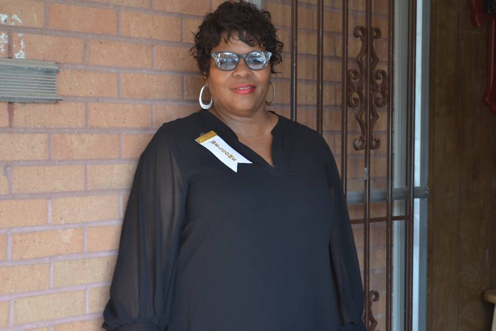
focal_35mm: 78
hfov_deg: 26.0
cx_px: 248
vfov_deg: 17.5
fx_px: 1074
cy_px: 166
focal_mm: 52
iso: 400
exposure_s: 1/100
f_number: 5.6
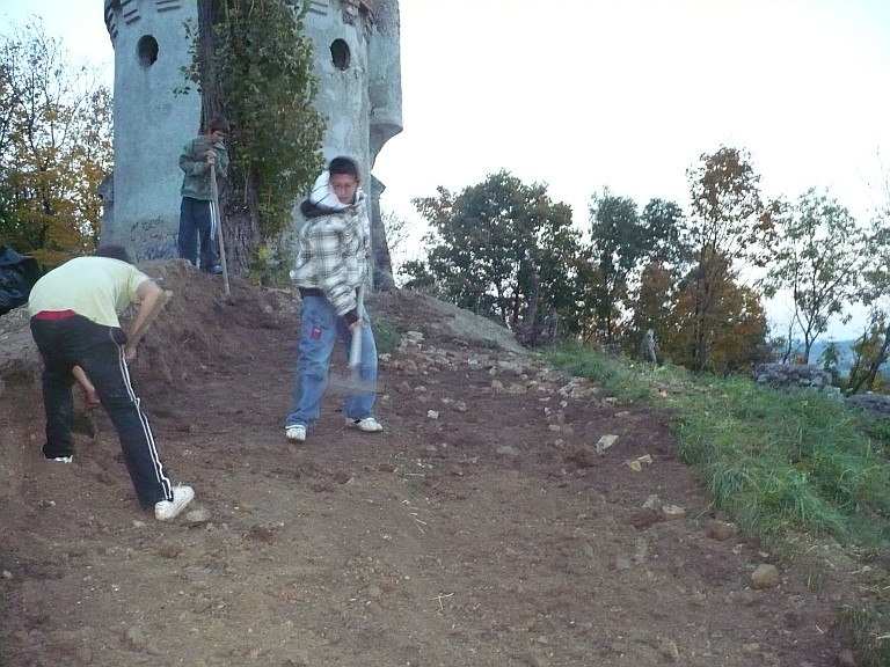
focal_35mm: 37
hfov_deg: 50.1
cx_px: 445
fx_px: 951
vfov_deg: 38.7
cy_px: 334
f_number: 2.8
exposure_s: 1/30
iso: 640
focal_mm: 6.1
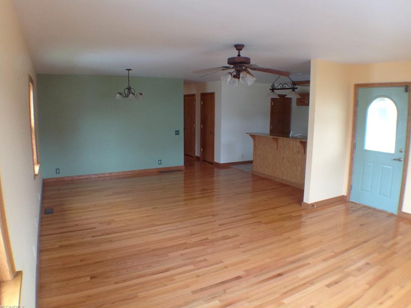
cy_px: 153
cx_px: 202
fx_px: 427
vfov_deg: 39.7
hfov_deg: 51.4
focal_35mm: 36
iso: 100
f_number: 2.4
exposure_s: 1/15
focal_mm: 4.28
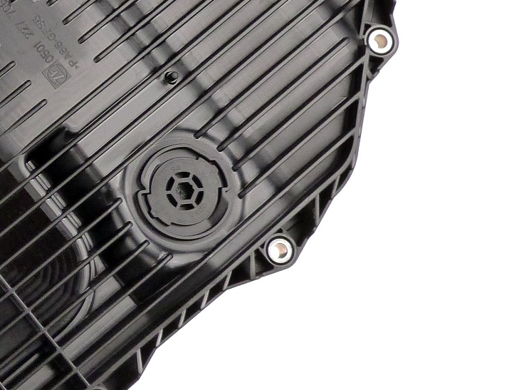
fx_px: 1769
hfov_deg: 15.7
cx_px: -191
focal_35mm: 118
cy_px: 168
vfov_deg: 12.6
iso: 400
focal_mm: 7.6
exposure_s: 1/125
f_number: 3.2
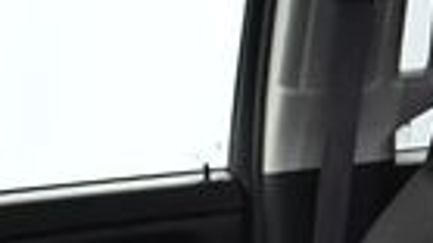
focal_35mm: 159
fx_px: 1824
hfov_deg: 12.5
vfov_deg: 7.4
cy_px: 411
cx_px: 745
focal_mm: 22
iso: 3200
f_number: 3.8
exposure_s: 1/80
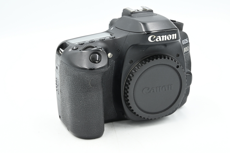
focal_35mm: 72
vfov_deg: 18.9
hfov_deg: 28.1
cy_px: 76
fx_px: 460
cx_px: 115
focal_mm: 72
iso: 200
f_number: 14
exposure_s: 1/15
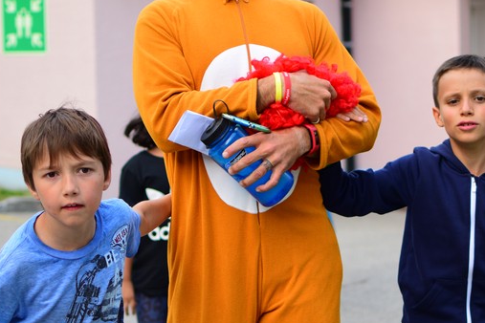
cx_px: 246
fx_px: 1428
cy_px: 173
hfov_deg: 19.3
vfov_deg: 12.9
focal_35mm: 106
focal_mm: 35
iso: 140
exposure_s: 1/320
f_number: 1.8
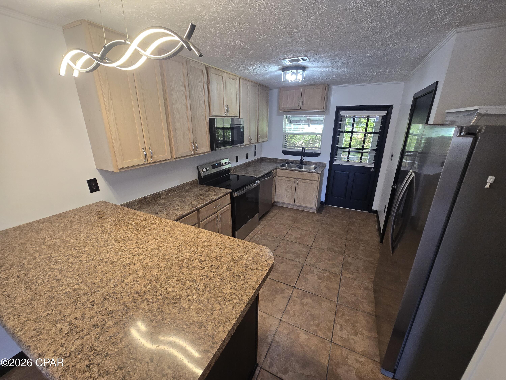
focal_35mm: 13
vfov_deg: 89.9
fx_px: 190
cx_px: 253
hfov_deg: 106.2
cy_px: 190
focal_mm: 2.2
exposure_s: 1/60
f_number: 2.2
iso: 160
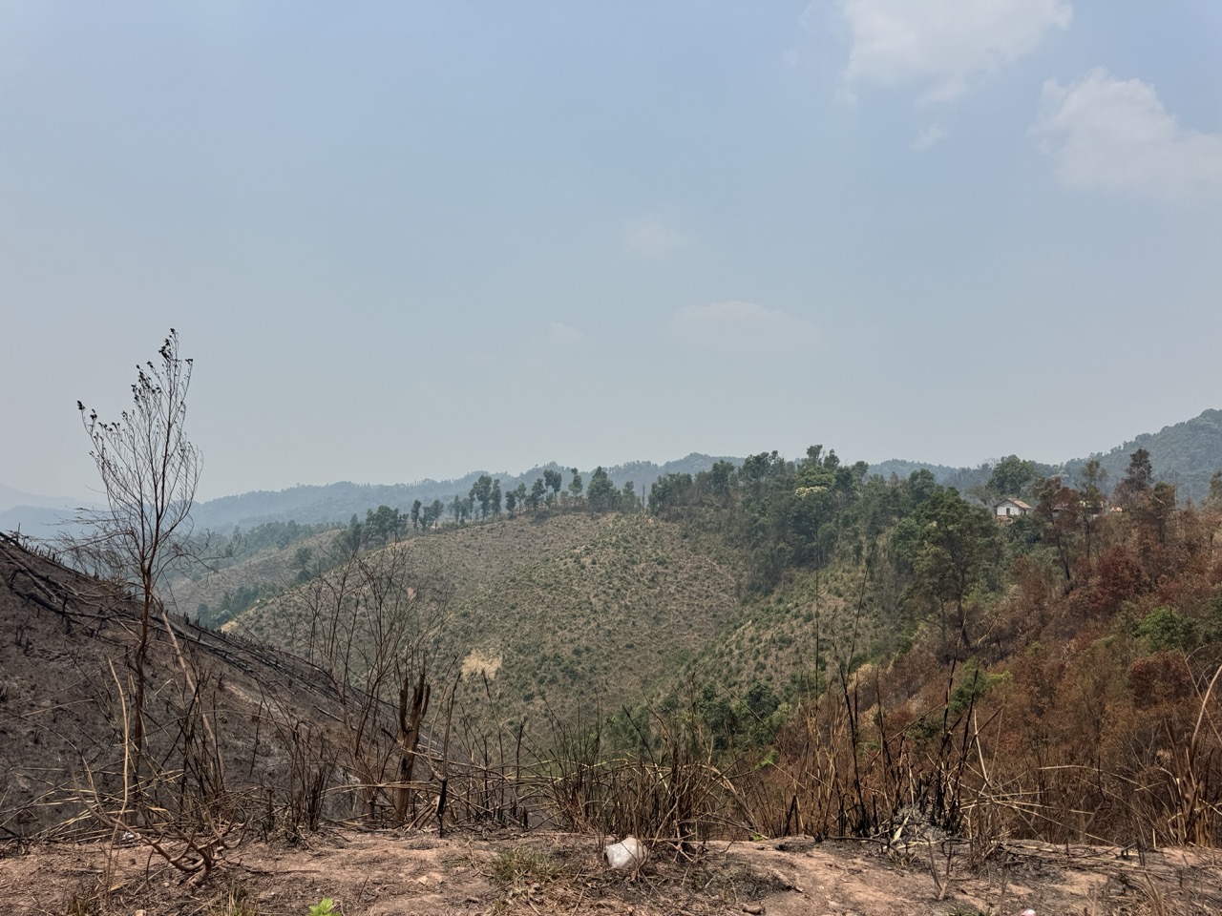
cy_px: 458
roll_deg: -0.6
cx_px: 611
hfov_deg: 71.6
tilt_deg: +3.1
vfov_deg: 56.8
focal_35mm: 24
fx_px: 847
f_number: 1.78
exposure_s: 1/10417
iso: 80
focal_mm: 6.76
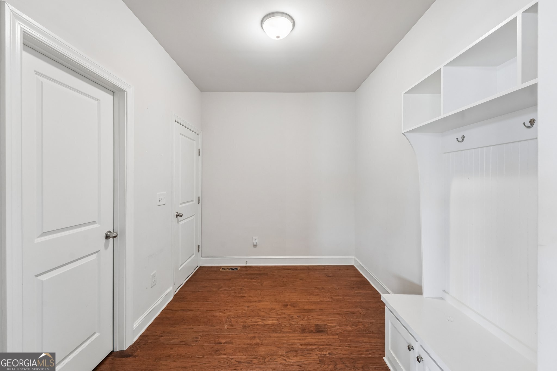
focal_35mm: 14
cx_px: 278
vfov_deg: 81.2
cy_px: 186
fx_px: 217
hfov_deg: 104.3
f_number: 8
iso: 320
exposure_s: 1/8
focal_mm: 14
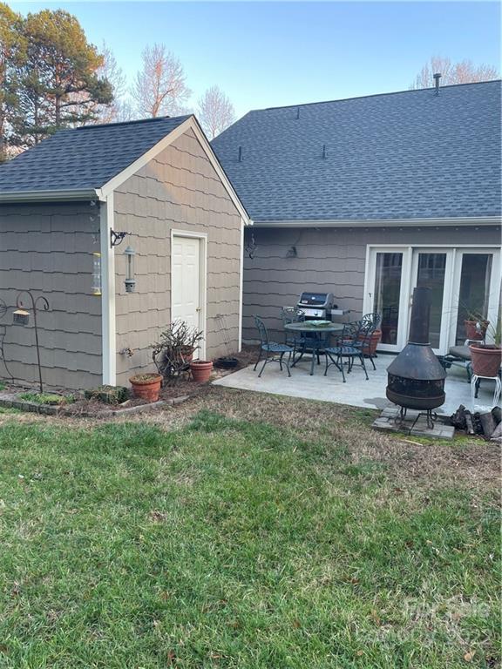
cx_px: 251
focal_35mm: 26
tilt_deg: -8.0
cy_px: 334
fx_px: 503
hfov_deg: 53.1
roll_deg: -0.9
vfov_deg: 67.3
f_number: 1.6
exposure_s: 1/121
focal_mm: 4.2
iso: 40
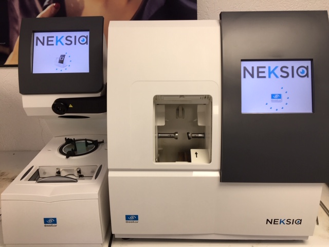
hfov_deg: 61.7
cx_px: 164
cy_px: 124
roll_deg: +0.6
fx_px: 276
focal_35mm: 29
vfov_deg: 48.2
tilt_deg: -22.1
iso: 32
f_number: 2.2
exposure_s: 1/50
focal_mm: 4.15
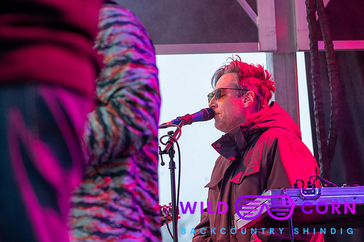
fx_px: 2021
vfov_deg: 6.9
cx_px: 182
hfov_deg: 10.3
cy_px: 121
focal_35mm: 200
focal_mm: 200
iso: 1600
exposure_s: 1/40
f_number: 7.1
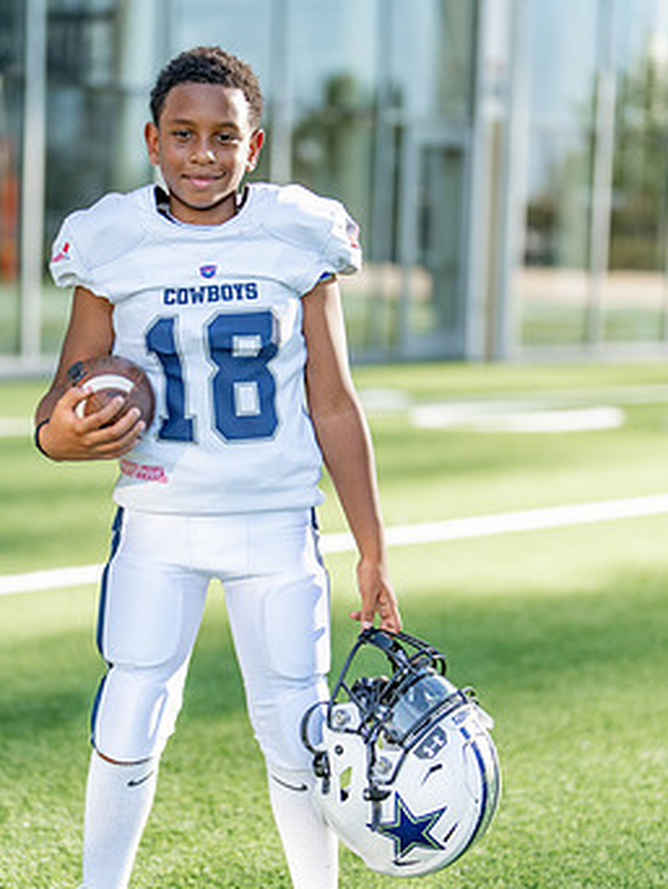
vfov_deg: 21.3
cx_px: 242
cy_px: 489
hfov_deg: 16.1
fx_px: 2364
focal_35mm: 92
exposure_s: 1/2000
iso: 100
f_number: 1.2
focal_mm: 50
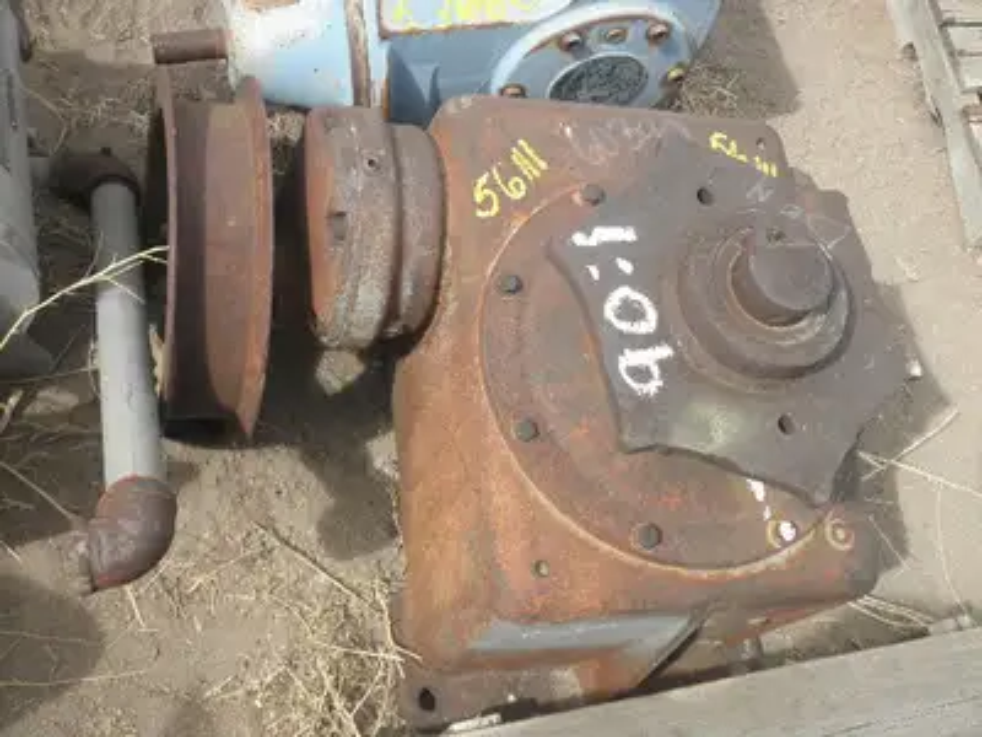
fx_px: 1248
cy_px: 368
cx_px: 491
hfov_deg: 42.9
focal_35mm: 44
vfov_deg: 32.9
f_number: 3.4
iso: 64
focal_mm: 7.9
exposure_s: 1/320
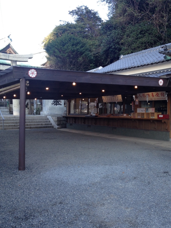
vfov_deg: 42.9
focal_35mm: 44
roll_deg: -0.5
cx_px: 98
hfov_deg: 32.8
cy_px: 118
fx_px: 290
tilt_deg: -2.2
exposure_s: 1/235
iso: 50
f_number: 2.4
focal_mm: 4.28
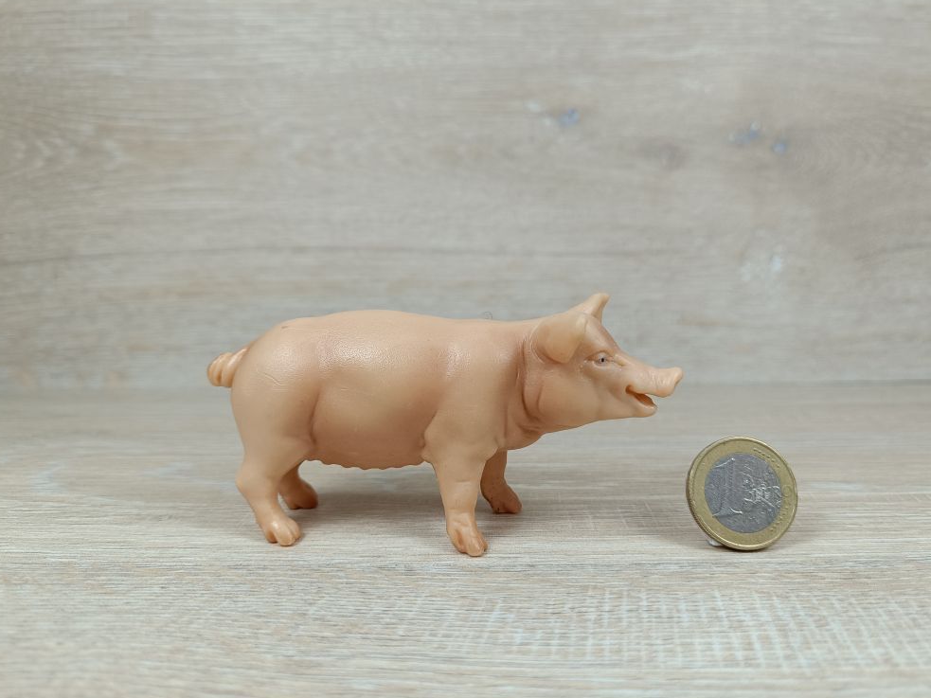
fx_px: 672
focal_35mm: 25
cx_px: 477
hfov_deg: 69.4
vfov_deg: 54.9
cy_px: 341
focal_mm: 5.59
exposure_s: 1/164
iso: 51
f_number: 1.88
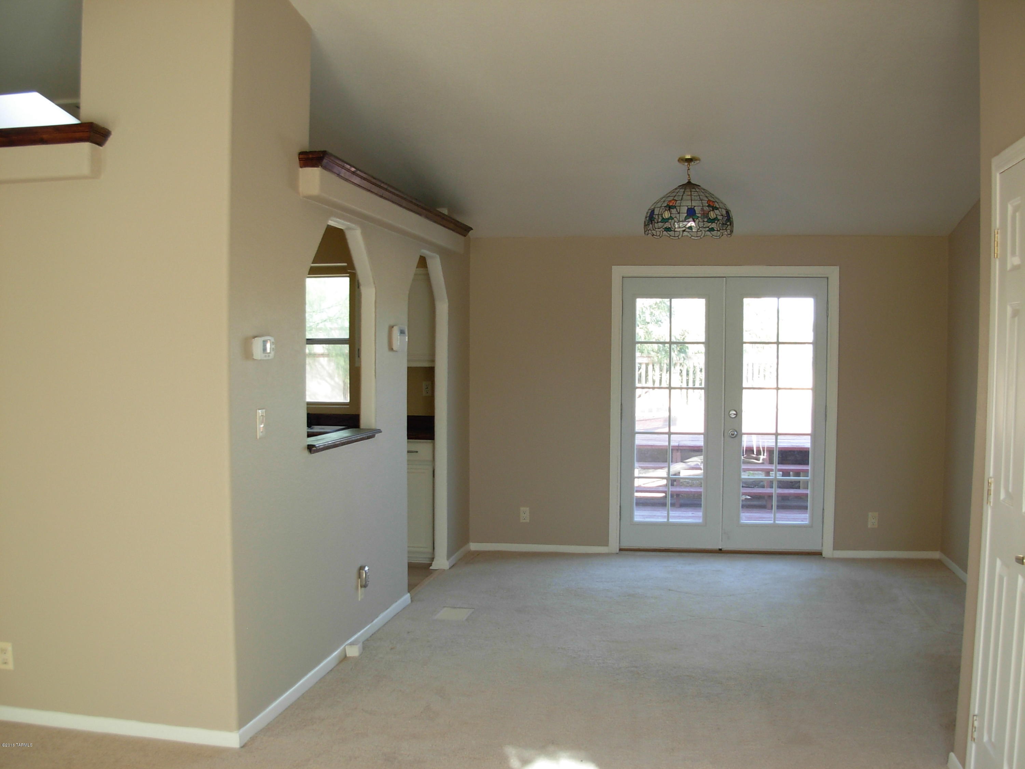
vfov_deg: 37.7
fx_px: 1125
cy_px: 384
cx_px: 512
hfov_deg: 49.0
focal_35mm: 38
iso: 79
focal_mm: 6.3
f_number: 2.9
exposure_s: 1/41.4
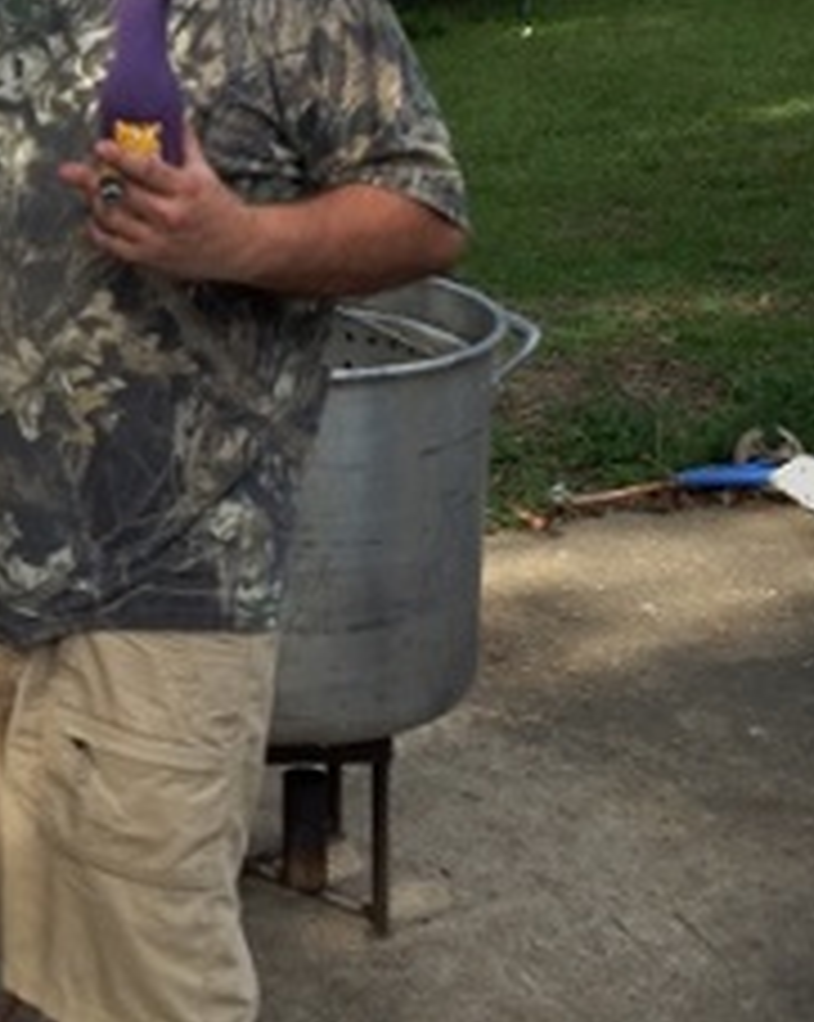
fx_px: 2474
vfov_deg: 23.2
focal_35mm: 82
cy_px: 311
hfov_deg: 18.1
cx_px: -31
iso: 50
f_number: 2.4
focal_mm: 4.28
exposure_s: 1/235
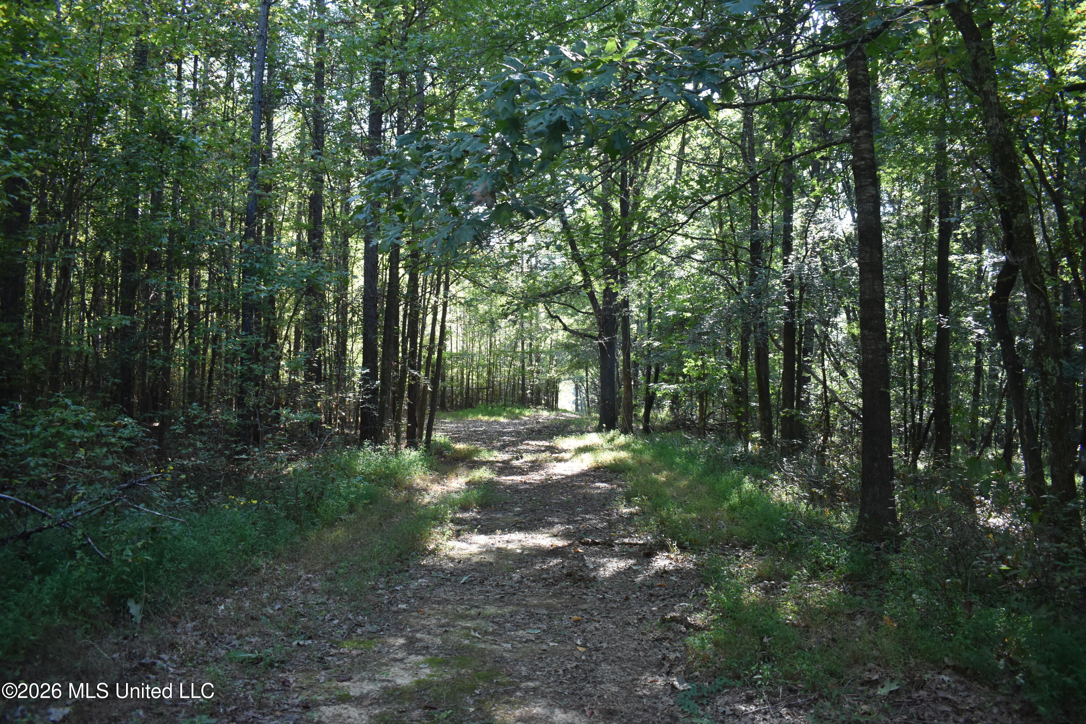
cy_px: 362
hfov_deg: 67.4
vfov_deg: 47.9
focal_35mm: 27
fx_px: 814
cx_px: 543
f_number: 3.5
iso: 800
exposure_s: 1/250
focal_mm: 18
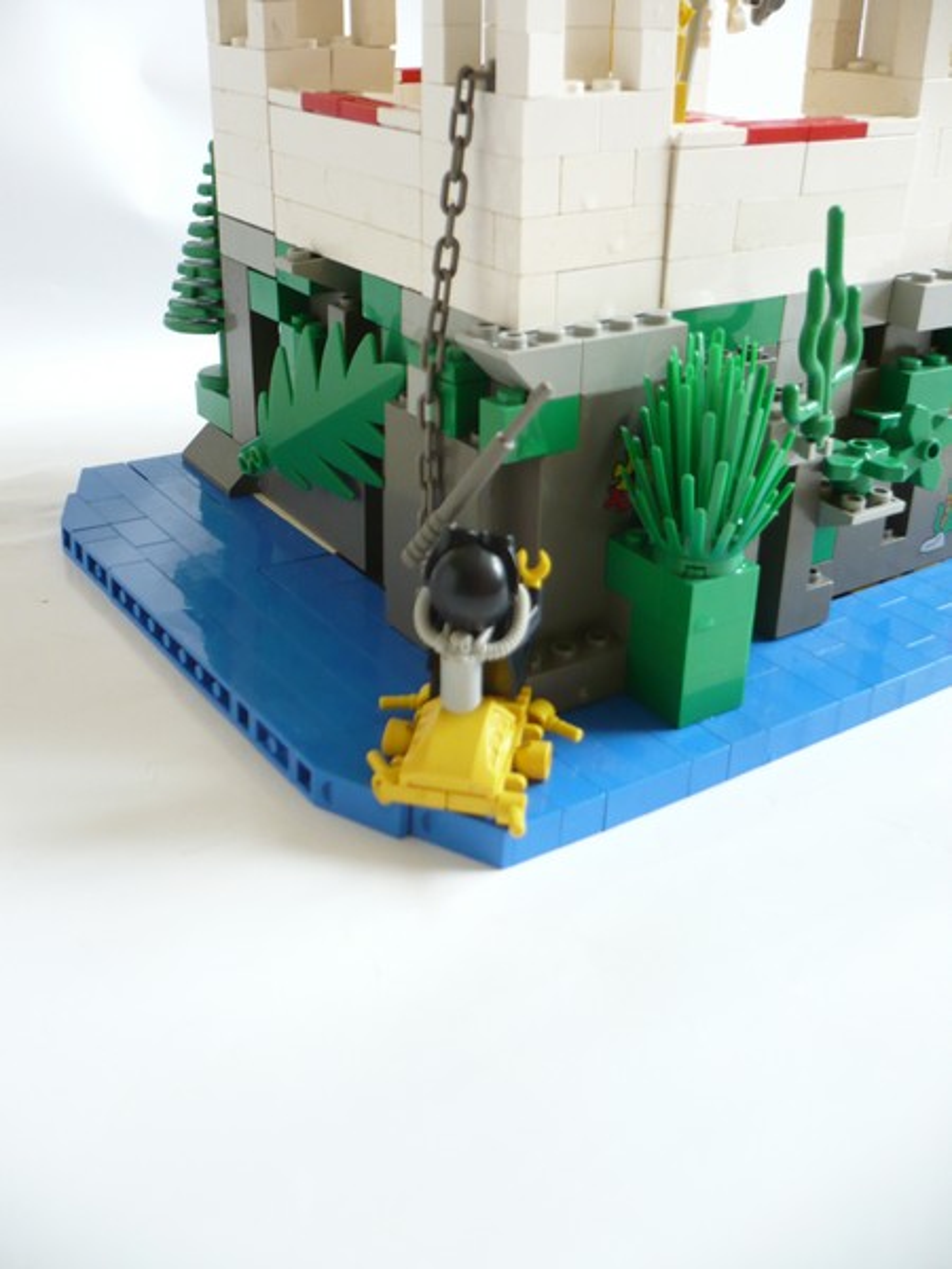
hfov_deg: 40.7
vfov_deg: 52.6
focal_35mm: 35
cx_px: 476
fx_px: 1283
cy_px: 634
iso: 200
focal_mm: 5.8
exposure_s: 1/25
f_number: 2.8
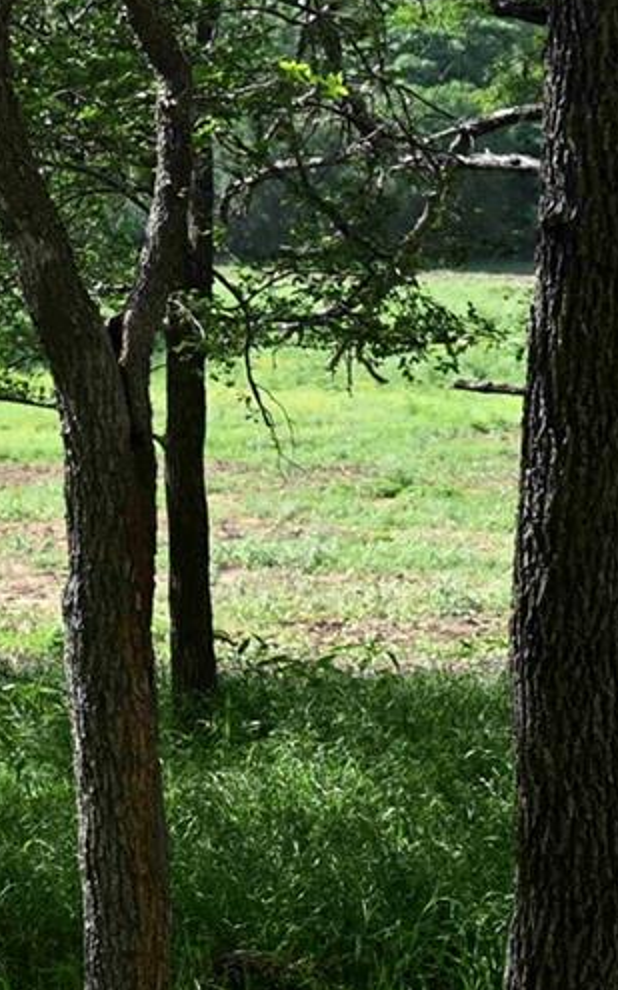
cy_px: 315
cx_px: -1354
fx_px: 3641
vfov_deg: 15.4
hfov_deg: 8.0
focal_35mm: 135
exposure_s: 1/800
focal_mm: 32
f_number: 5.6
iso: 320
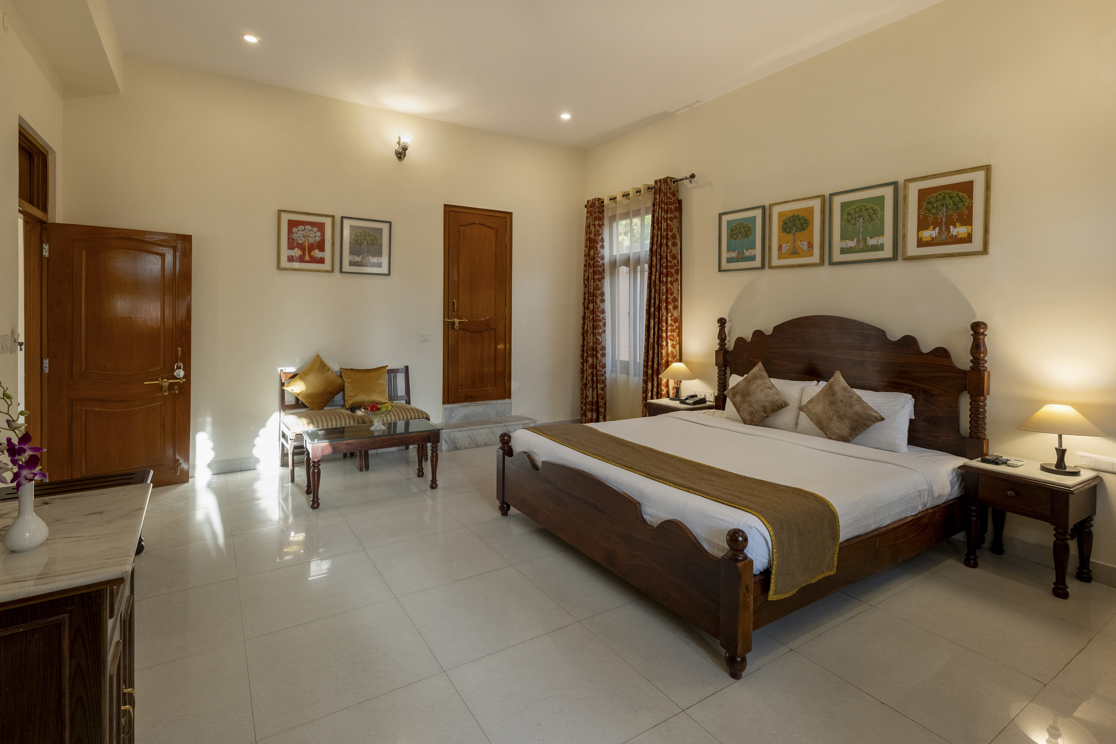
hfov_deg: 96.7
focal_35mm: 16
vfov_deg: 73.7
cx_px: 558
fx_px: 496
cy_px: 372
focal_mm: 16
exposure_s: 1/200
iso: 1600
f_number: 5.6
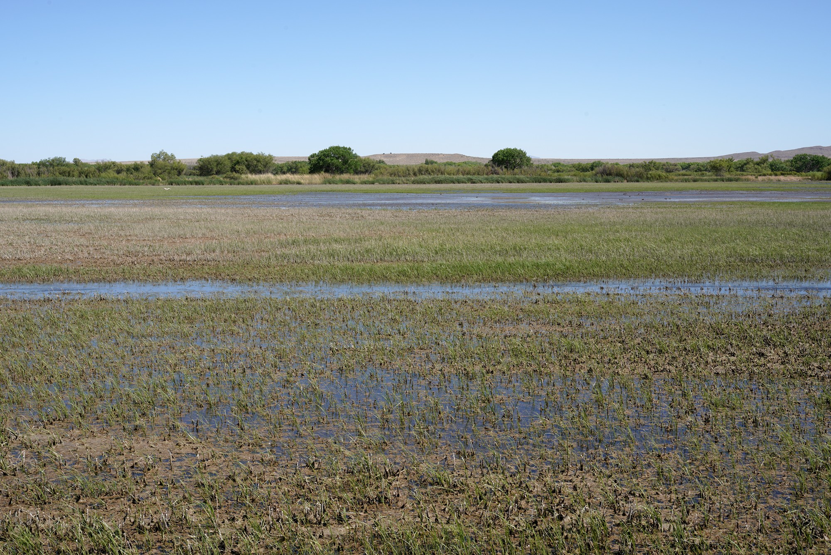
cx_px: 416
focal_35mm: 52
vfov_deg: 26.0
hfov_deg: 38.2
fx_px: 1200
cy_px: 278
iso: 100
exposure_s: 1/100
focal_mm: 52
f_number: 16
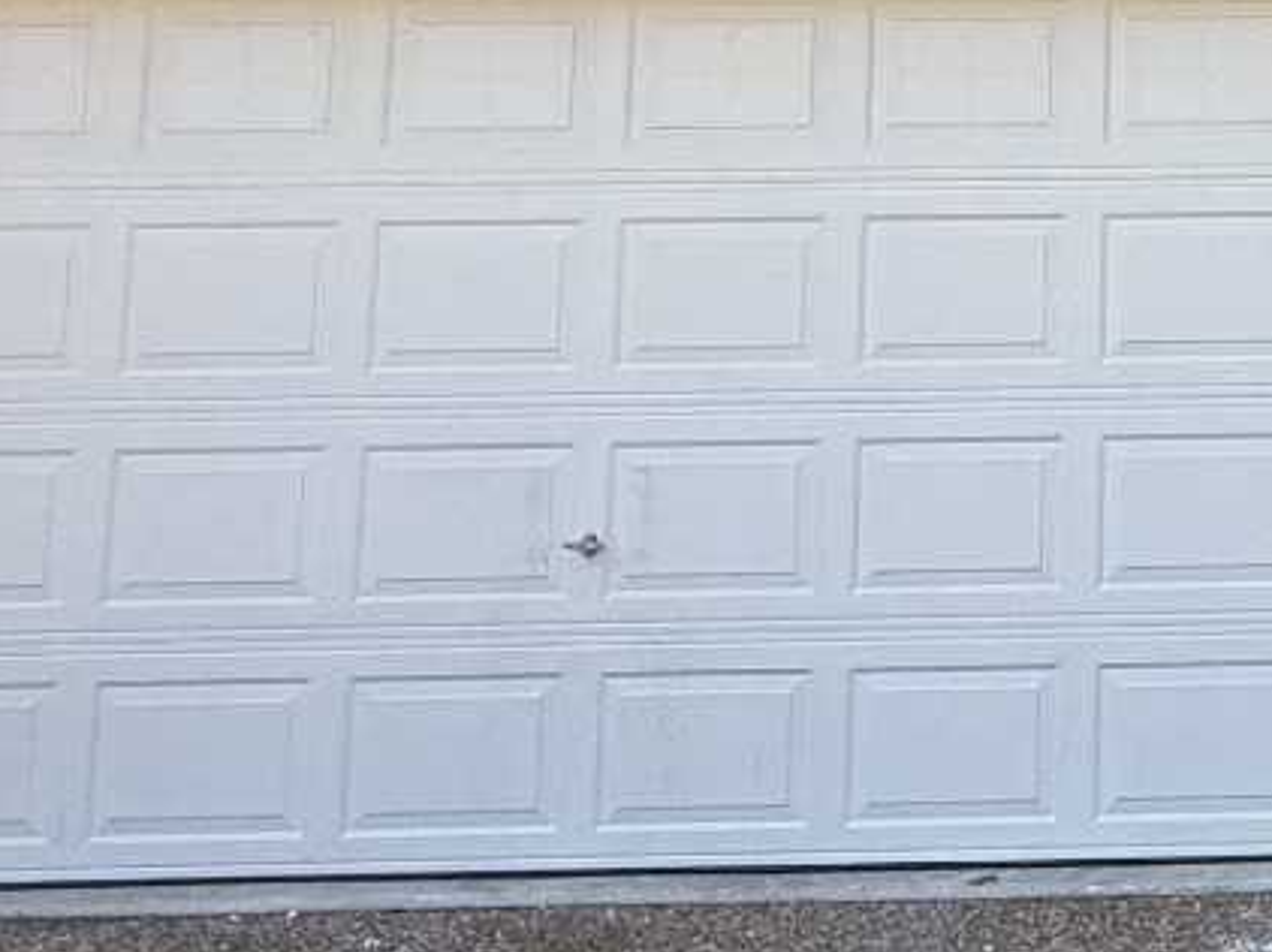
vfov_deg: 20.4
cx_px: 1585
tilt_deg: +11.0
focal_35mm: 68
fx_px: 2497
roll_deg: +0.2
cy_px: -151
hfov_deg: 25.3
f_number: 2.2
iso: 64
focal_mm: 2.22
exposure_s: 1/830
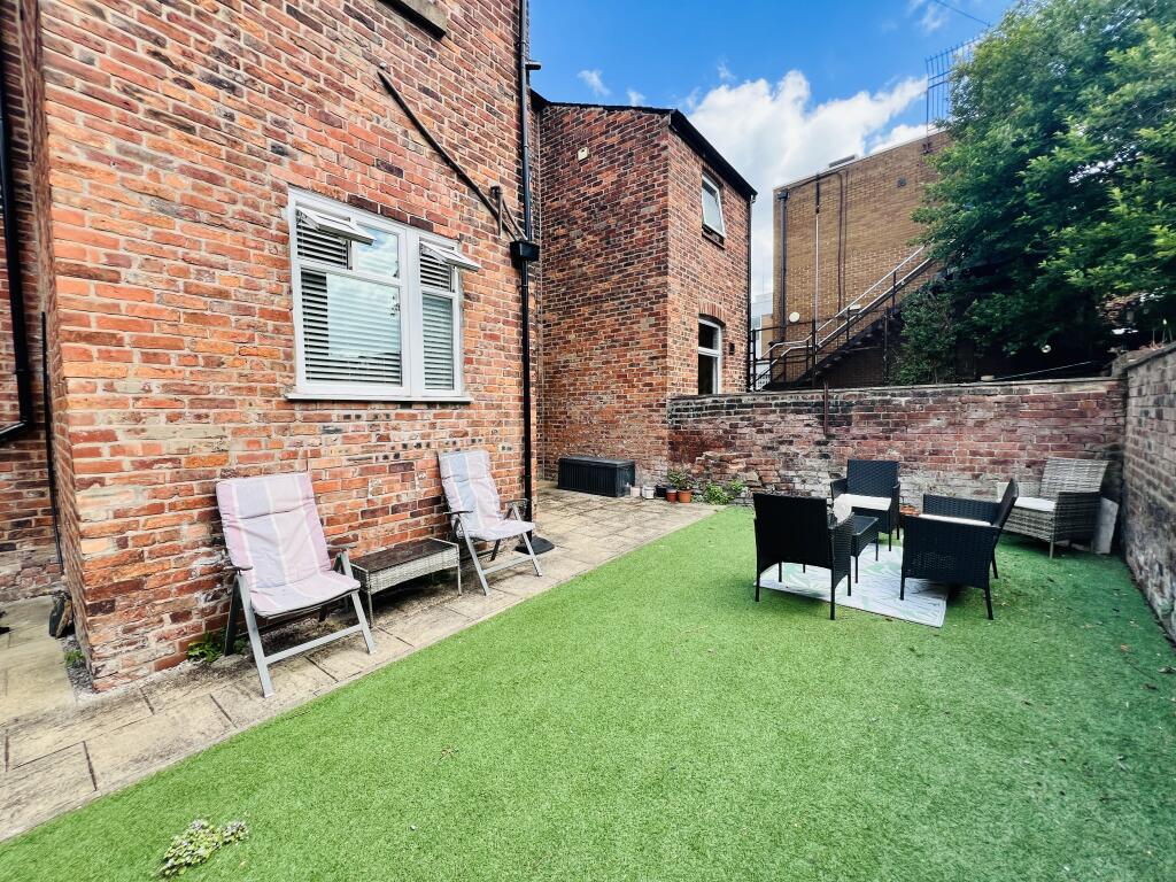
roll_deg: +0.8
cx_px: 588
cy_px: 441
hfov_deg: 106.2
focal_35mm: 13
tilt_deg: -2.8
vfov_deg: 89.9
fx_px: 442
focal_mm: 1.57
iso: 32
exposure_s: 1/419
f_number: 1.8
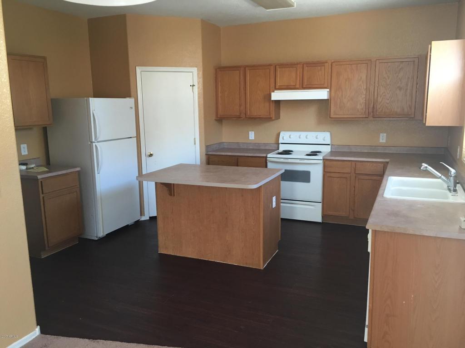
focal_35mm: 29
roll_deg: +1.4
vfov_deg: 48.2
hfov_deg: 61.7
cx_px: 232
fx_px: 390
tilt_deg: -9.0
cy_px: 174
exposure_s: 1/30
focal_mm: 4.15
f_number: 2.2
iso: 80
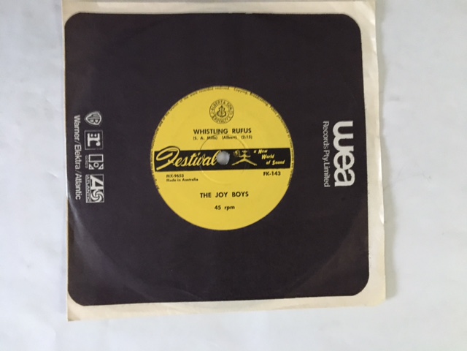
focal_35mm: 29
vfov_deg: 48.2
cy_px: 176
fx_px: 391
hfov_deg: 61.7
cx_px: 234
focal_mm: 4.15
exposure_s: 1/17
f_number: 2.2
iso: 500
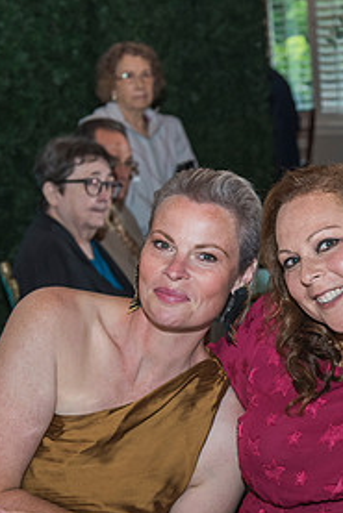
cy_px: 281
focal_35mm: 88
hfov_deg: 15.1
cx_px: 380
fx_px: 1256
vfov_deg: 23.1
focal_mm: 42
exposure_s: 1/125
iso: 800
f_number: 4
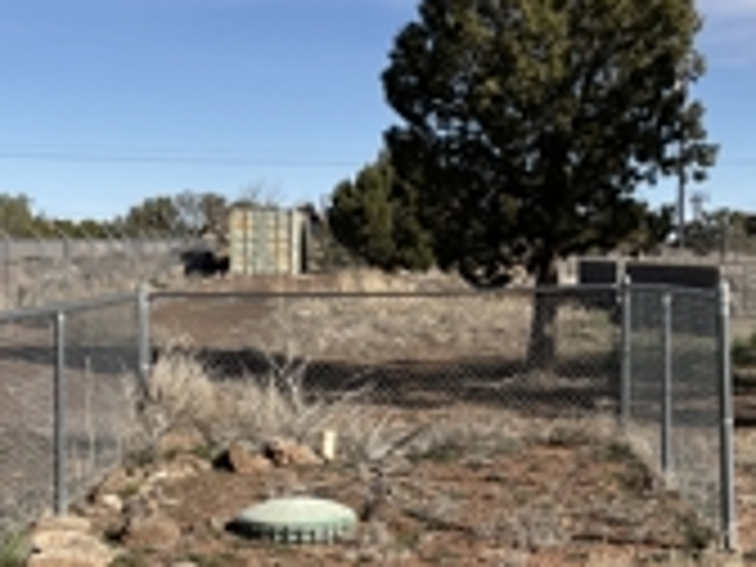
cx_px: 382
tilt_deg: -4.2
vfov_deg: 21.3
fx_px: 1507
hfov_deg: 28.2
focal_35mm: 69
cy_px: 346
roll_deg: -0.9
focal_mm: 3
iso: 16
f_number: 1.8
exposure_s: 1/2141
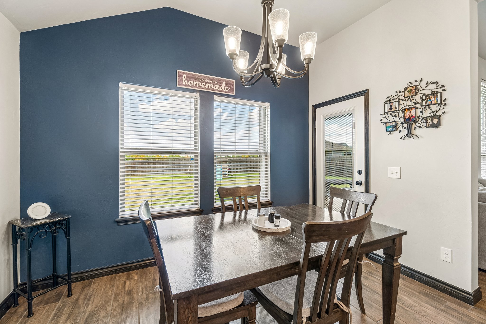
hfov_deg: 100.4
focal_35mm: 15
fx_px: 202
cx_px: 243
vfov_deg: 77.3
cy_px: 162
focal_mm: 10
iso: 200
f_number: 6.3
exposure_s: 1/60
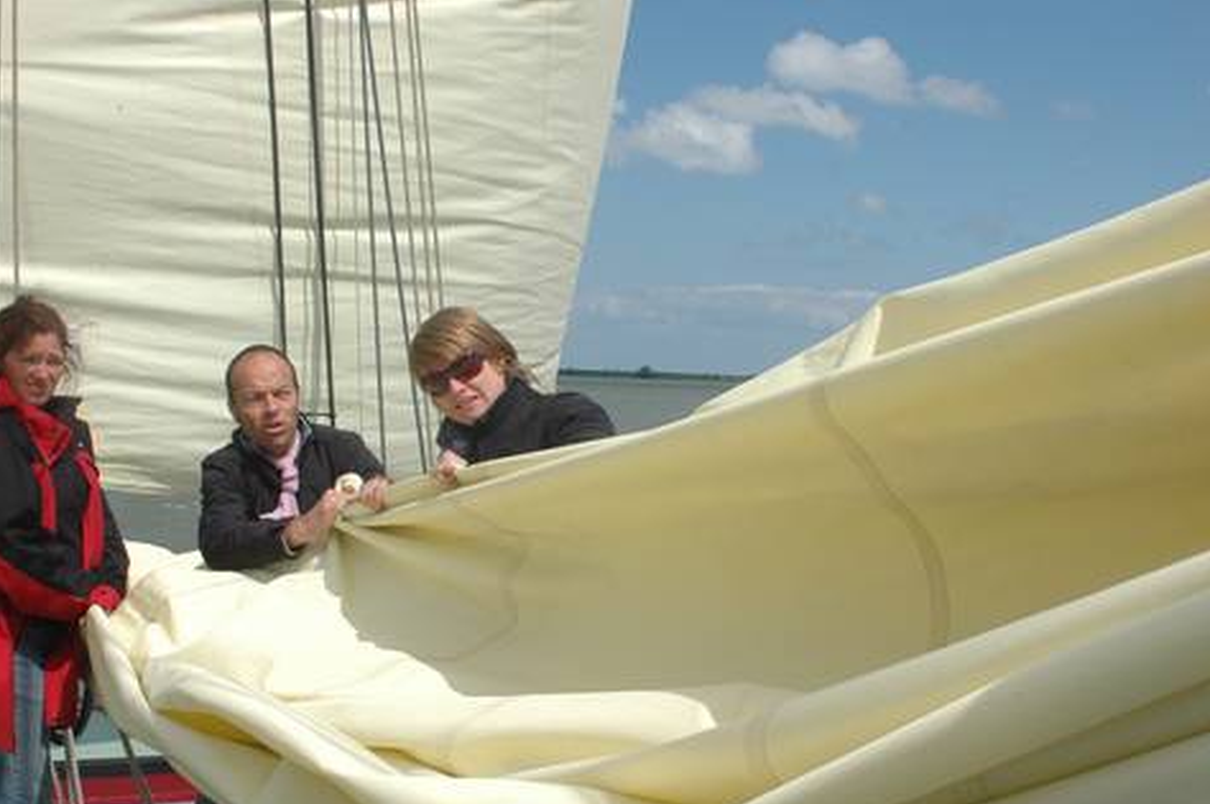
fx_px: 1712
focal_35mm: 51
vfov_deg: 26.4
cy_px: 444
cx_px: 518
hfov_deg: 38.8
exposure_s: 1/500
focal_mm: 28
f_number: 11
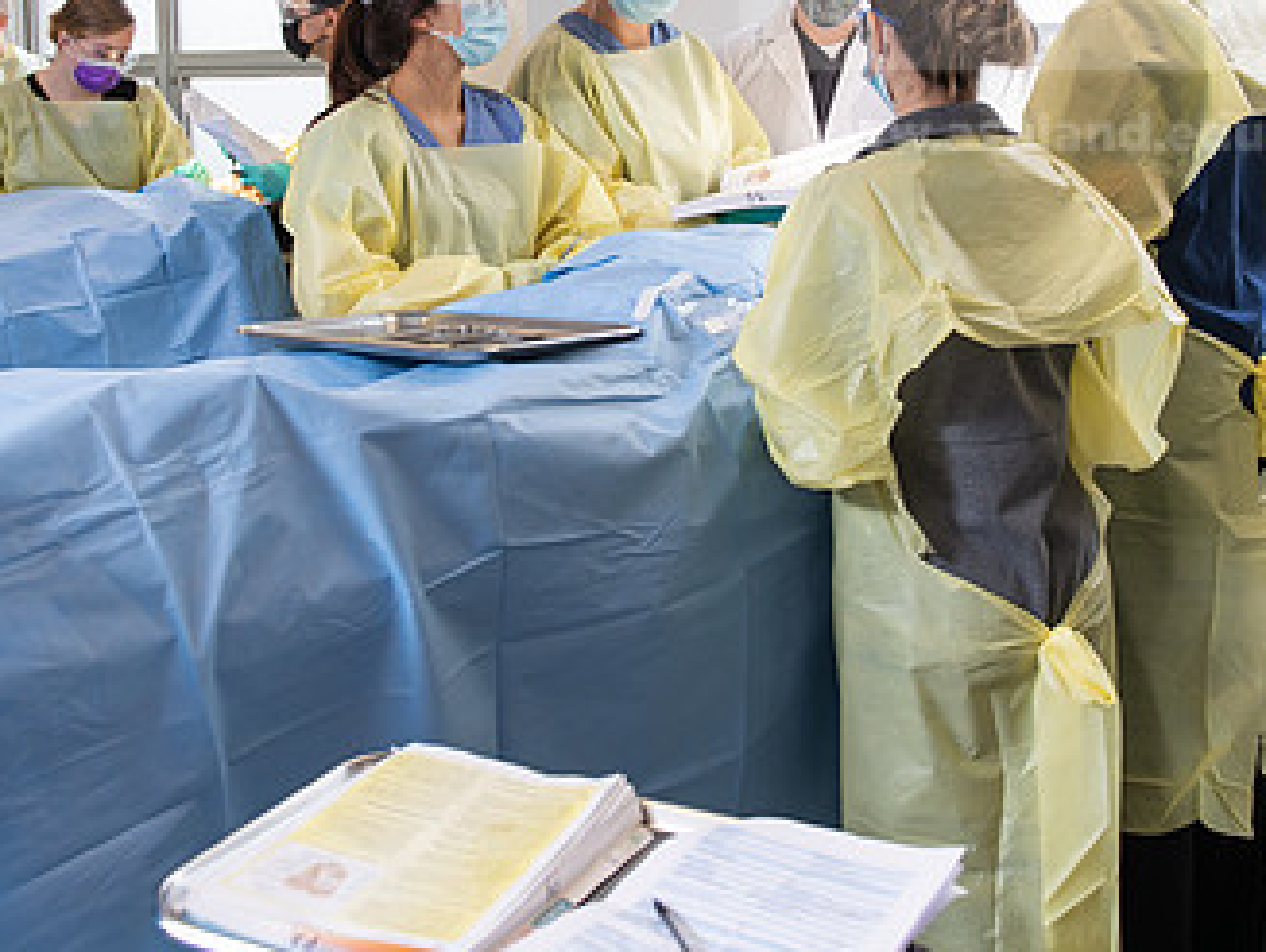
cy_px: 215
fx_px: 1684
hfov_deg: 41.2
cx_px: 623
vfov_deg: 30.9
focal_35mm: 46
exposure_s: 1/200
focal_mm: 27
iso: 400
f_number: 4
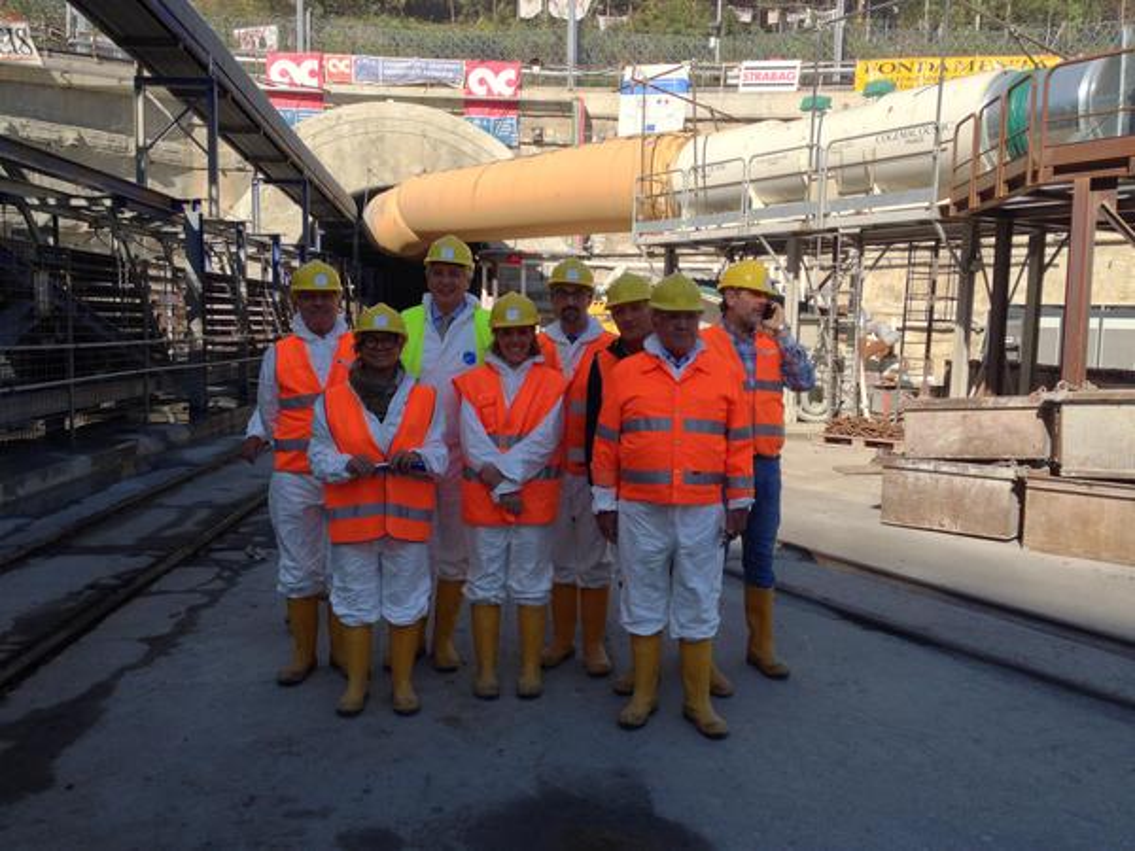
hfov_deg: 55.4
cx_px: 568
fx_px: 1082
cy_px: 426
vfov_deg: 42.9
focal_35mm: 33
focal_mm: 4.12
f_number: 2.4
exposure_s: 1/695
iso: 50
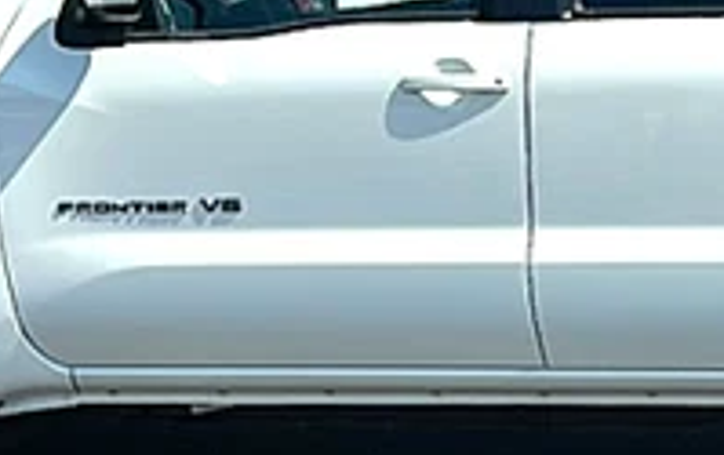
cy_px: 107
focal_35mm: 93
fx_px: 1838
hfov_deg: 22.0
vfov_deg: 14.0
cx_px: 593
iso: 80
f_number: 1.78
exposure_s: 1/7143
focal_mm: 6.86
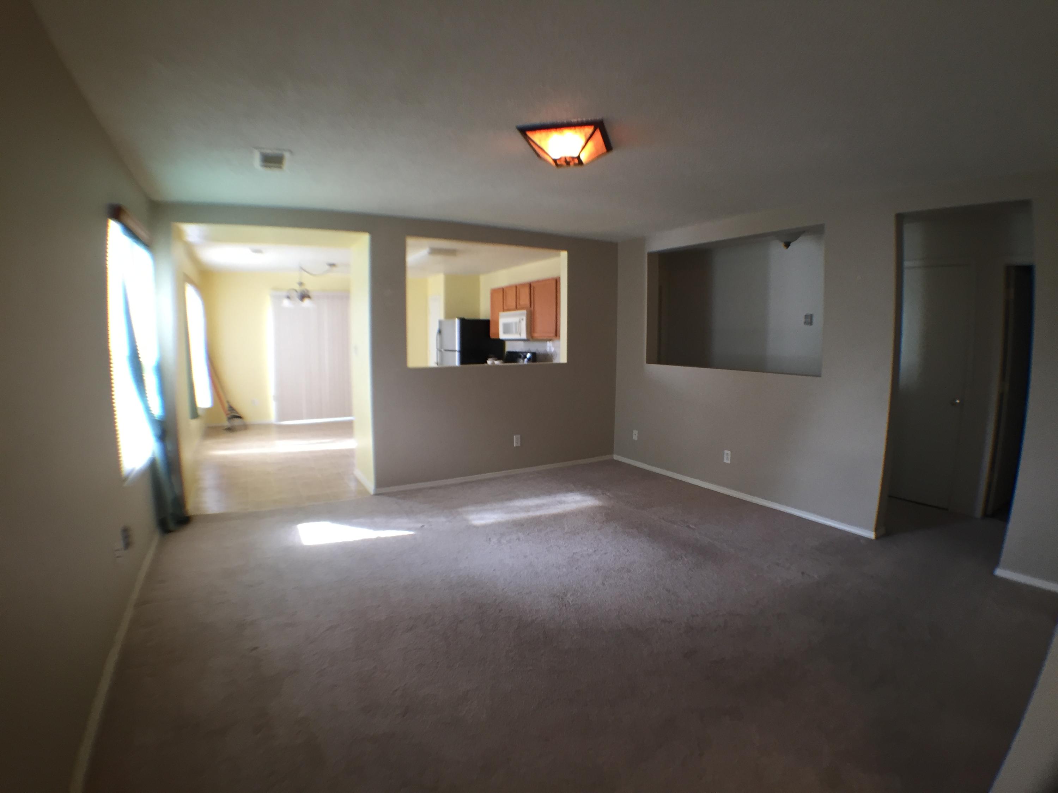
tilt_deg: -5.6
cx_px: 529
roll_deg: +1.0
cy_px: 396
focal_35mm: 29
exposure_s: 1/30
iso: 80
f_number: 2.2
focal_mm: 4.15
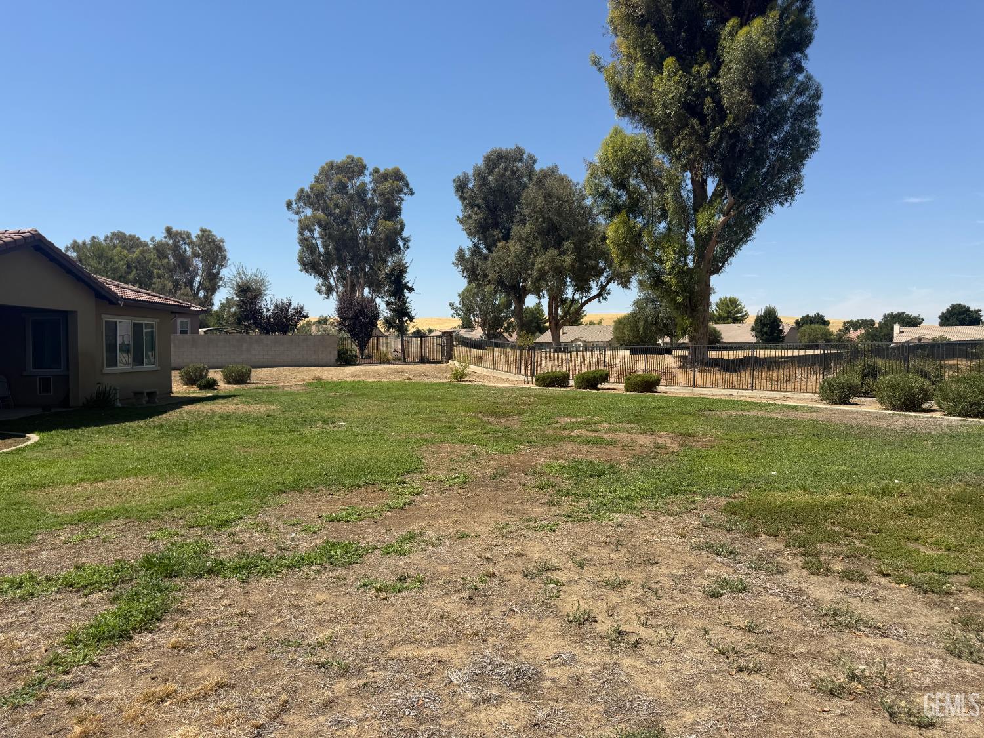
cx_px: 492
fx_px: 682
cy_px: 369
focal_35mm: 24
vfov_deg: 56.8
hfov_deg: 71.6
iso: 80
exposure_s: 1/4975
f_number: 1.78
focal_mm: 6.76
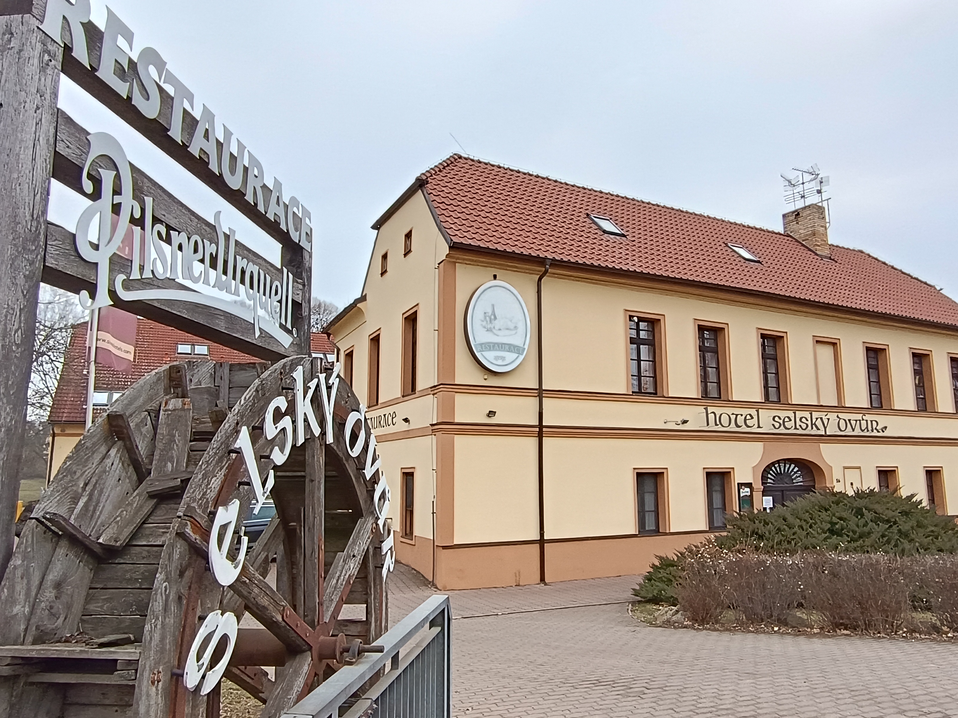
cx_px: 479
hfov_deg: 94.5
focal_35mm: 16
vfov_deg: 78.1
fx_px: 443
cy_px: 359
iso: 50
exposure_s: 1/216
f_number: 2.2
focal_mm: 1.66
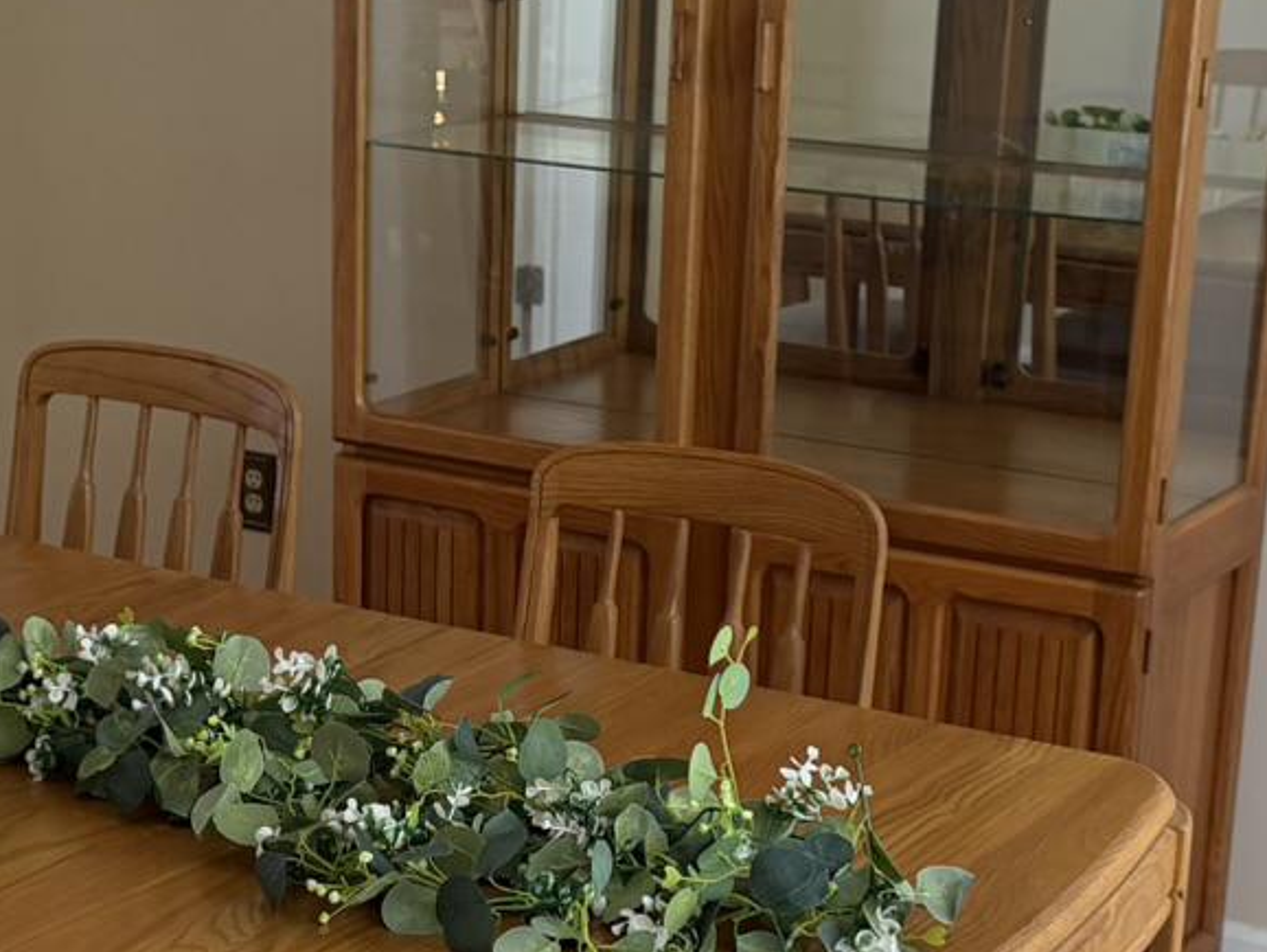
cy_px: 711
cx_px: 401
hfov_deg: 22.9
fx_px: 3112
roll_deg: -0.9
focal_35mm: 85
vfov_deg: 17.3
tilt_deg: -19.2
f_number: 1.78
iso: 200
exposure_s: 1/121
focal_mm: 6.76
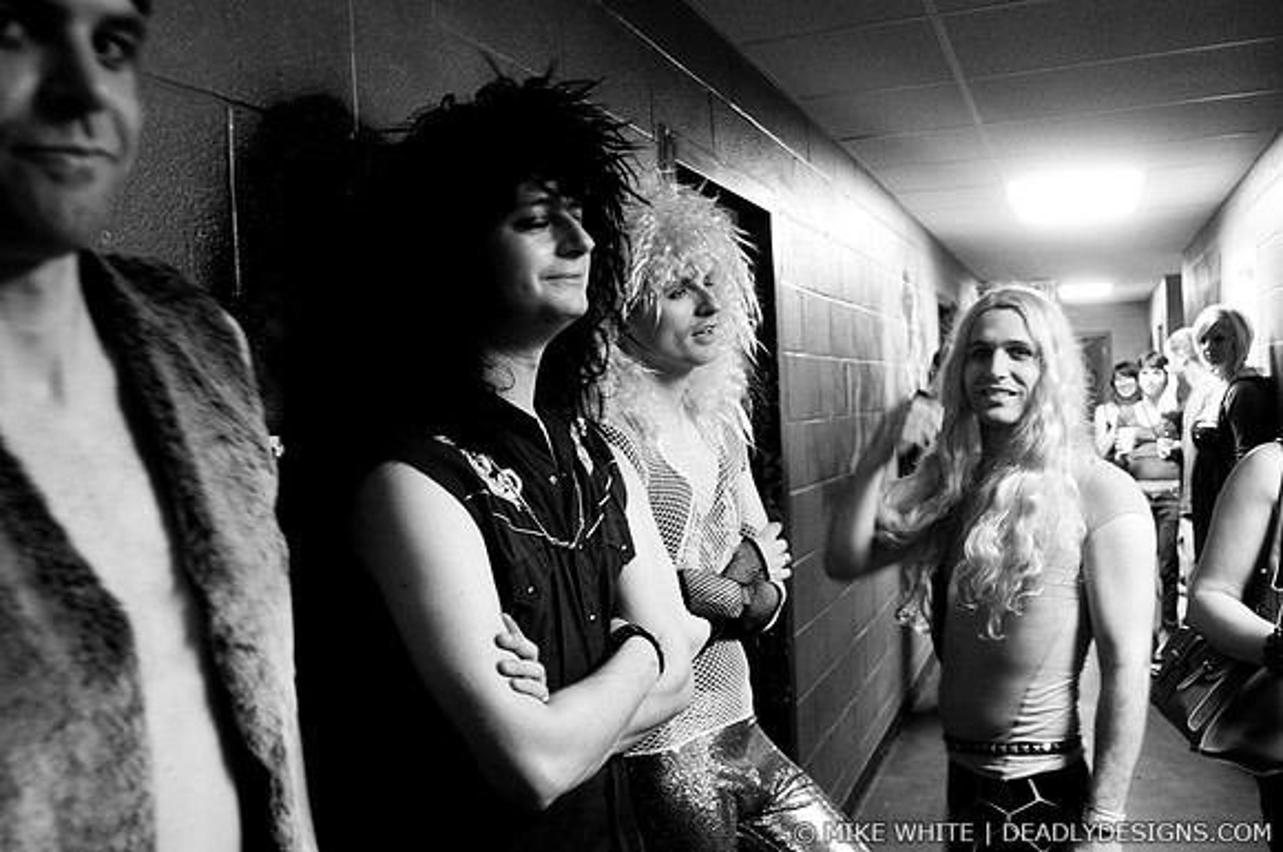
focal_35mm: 30
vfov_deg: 43.5
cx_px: 642
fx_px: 1068
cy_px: 426
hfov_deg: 62.0
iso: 800
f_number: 2.8
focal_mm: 20
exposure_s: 1/40
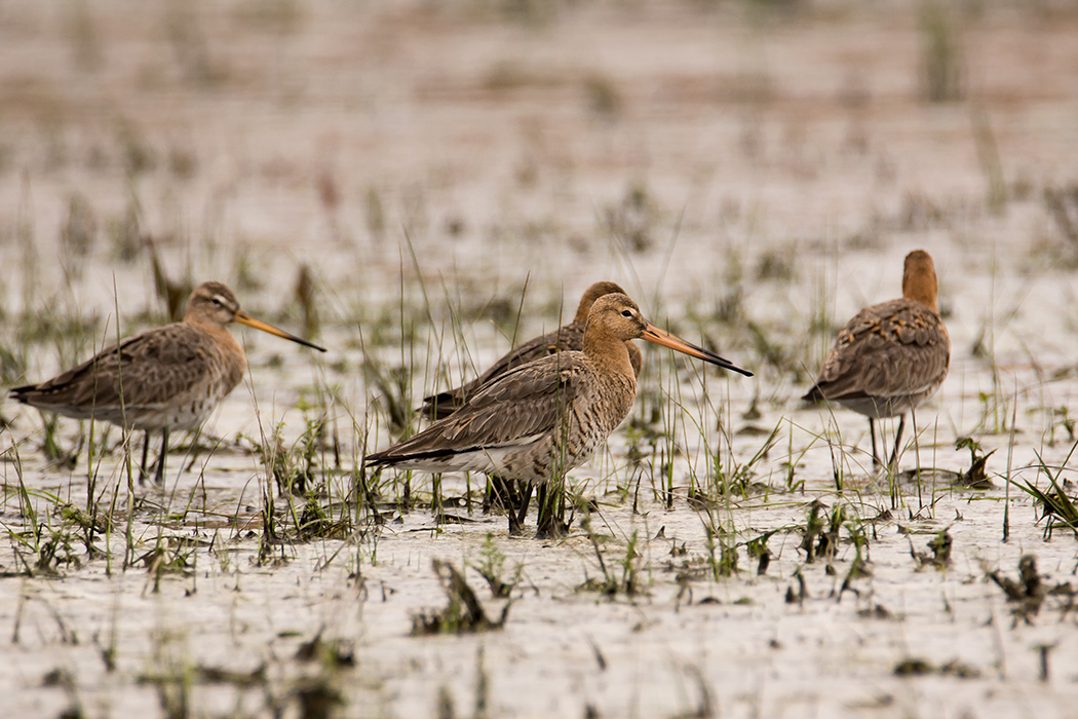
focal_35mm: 900
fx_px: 26948
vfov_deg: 1.5
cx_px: 539
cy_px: 360
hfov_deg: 2.3
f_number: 8
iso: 200
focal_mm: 600
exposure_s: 1/200
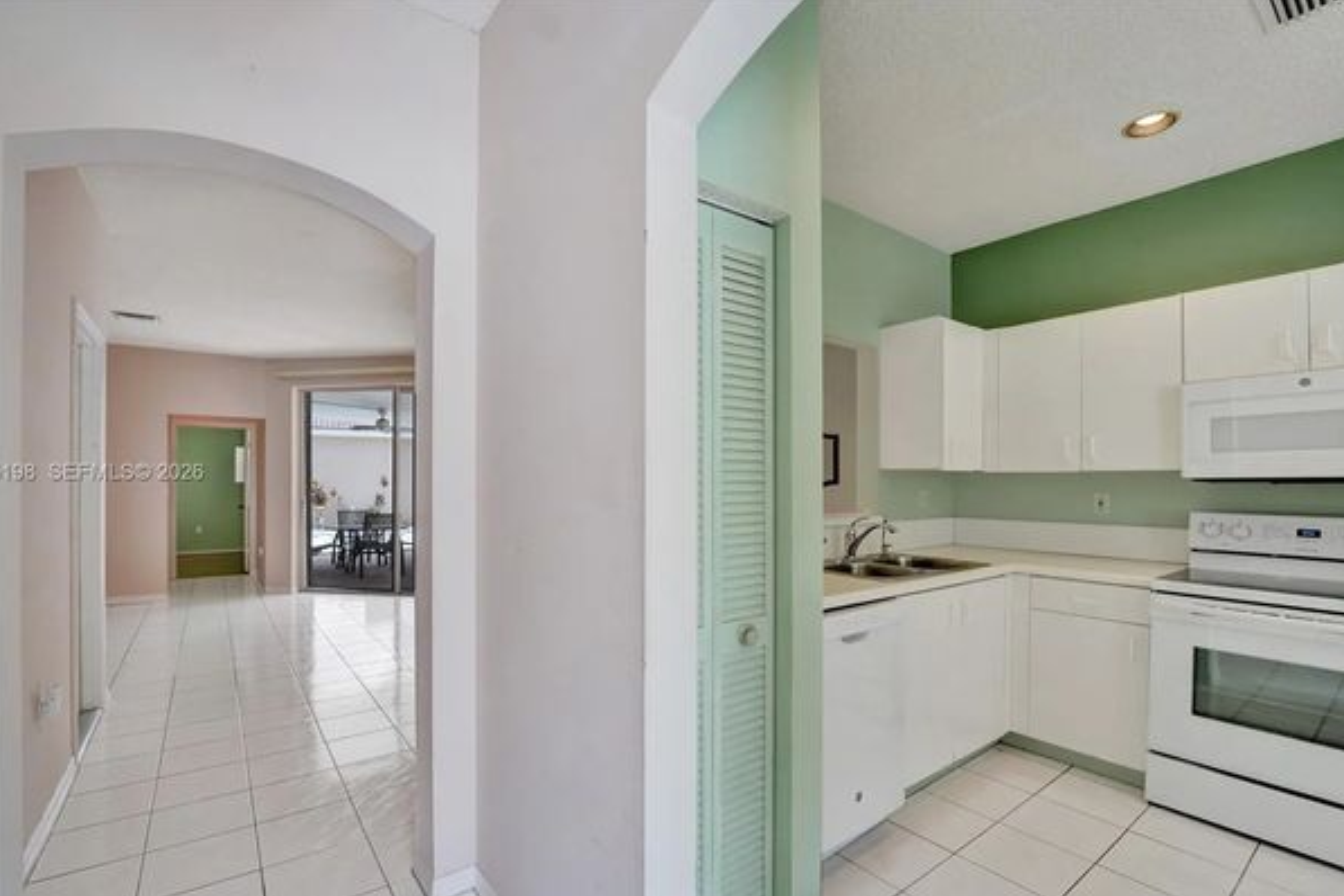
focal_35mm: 15
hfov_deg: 100.3
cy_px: 474
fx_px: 560
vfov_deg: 77.3
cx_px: 644
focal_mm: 14
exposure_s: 1/400
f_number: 4.5
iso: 1250
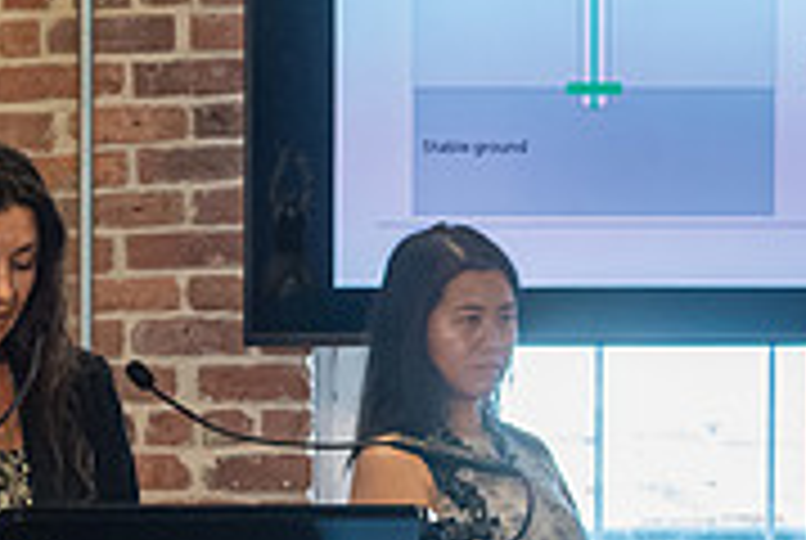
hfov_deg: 5.1
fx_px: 8970
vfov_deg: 3.4
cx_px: 556
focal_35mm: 400
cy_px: 449
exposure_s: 1/200
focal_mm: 92
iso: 2500
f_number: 5.6
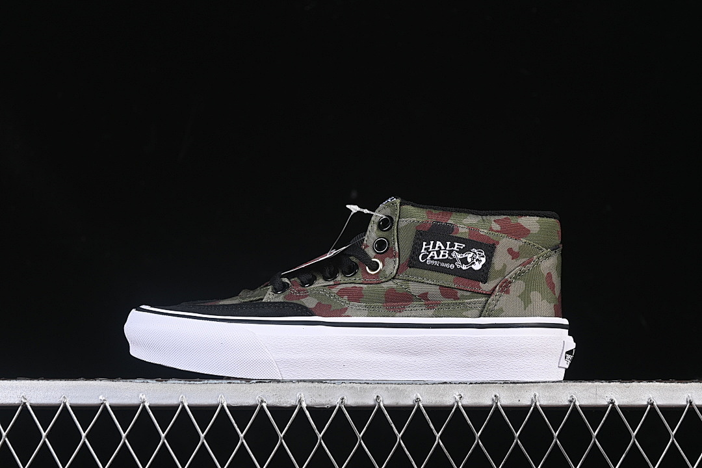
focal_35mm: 75
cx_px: 351
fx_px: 1462
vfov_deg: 18.2
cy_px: 234
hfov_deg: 27.0
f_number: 6.3
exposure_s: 1/60
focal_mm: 50
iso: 160
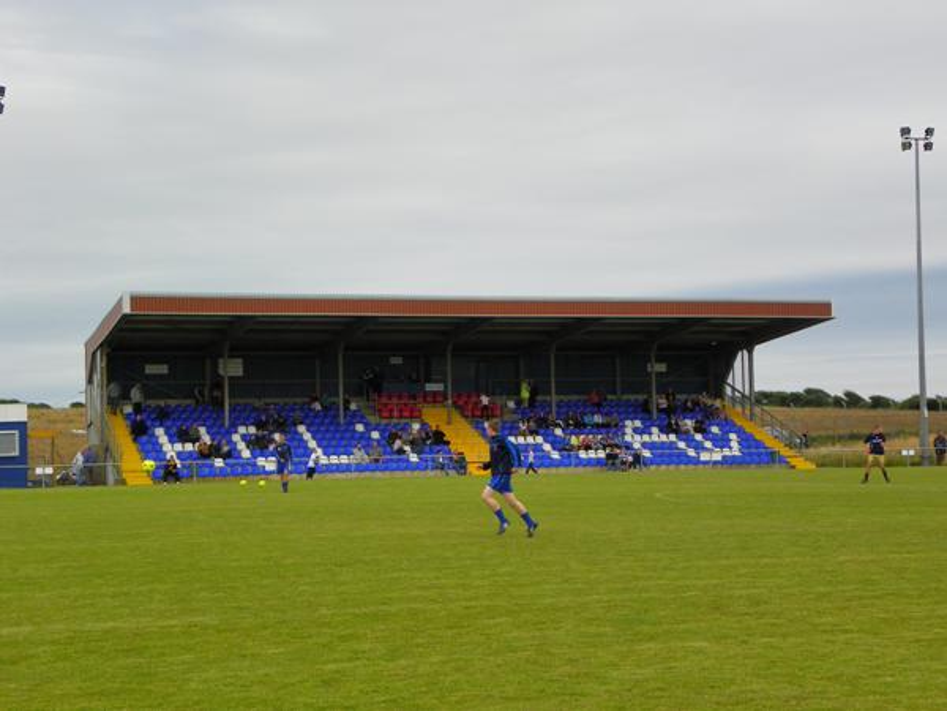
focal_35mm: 64
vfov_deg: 22.9
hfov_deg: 30.3
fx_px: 1751
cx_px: 474
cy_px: 356
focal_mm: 11.4
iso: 64
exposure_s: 1/250
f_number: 4
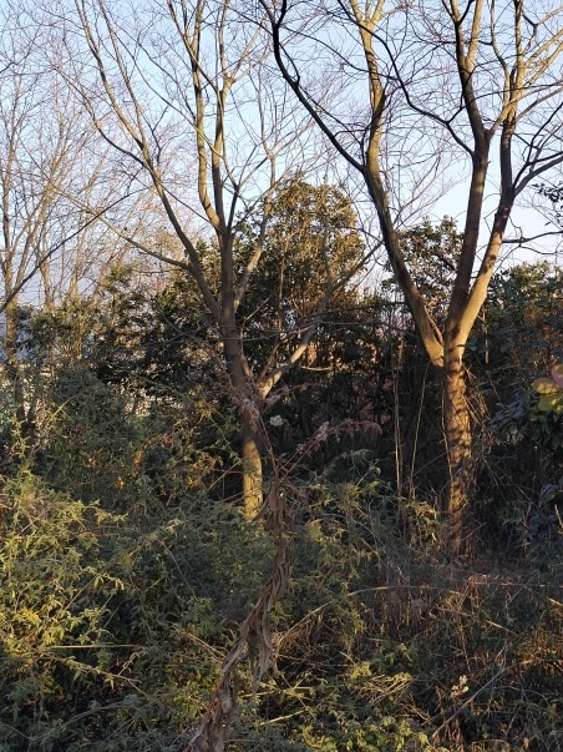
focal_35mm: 46
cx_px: 485
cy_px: 178
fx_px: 998
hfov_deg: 30.4
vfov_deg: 40.0
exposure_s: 1/349
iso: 100
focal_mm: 4.75
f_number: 1.8
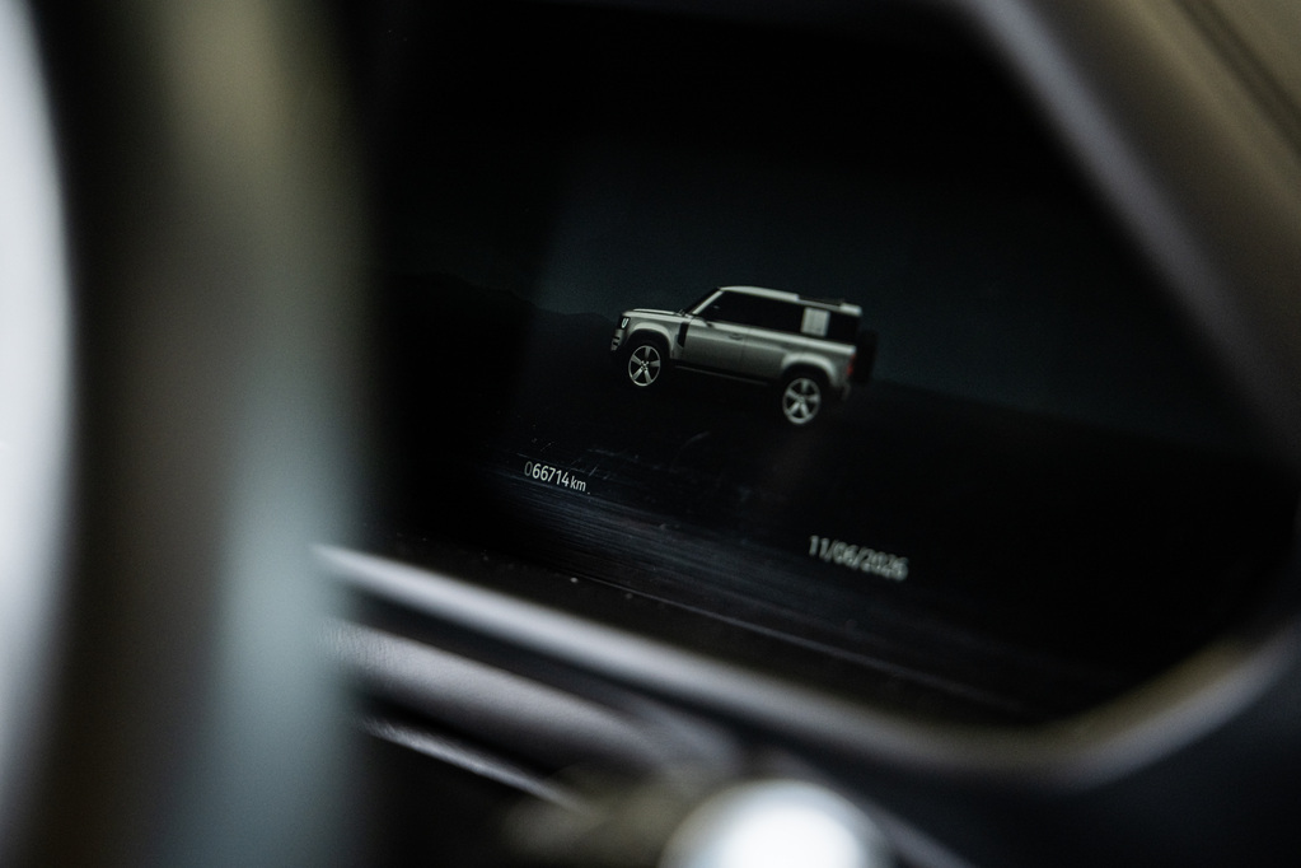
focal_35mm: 65
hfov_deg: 31.0
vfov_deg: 20.9
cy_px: 434
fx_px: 2349
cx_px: 650
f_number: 2.8
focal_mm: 65
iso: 800
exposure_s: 1/125
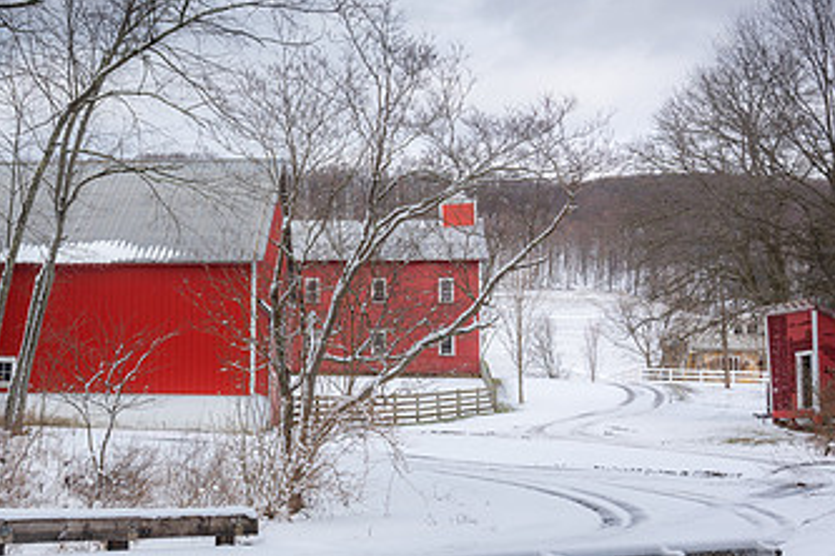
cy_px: 259
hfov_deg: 31.8
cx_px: 138
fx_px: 1415
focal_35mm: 61
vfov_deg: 22.3
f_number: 11
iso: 100
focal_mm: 35
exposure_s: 1/125
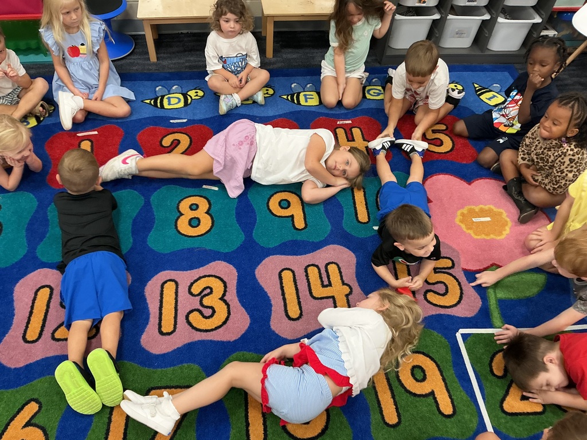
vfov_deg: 48.2
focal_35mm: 29
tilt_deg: -51.3
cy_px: 220
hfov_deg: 61.7
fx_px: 492
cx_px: 294
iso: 100
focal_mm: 3
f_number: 1.8
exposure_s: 1/60
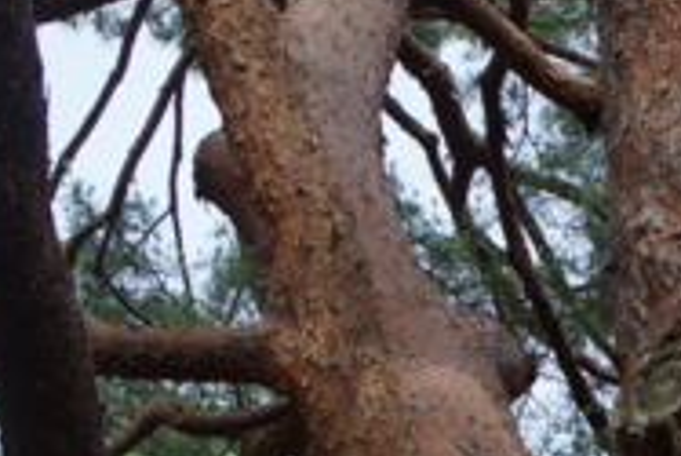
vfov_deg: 8.7
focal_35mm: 154
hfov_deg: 12.9
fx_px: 2915
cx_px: 881
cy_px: 746
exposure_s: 1/160
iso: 100
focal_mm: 24
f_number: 5.6
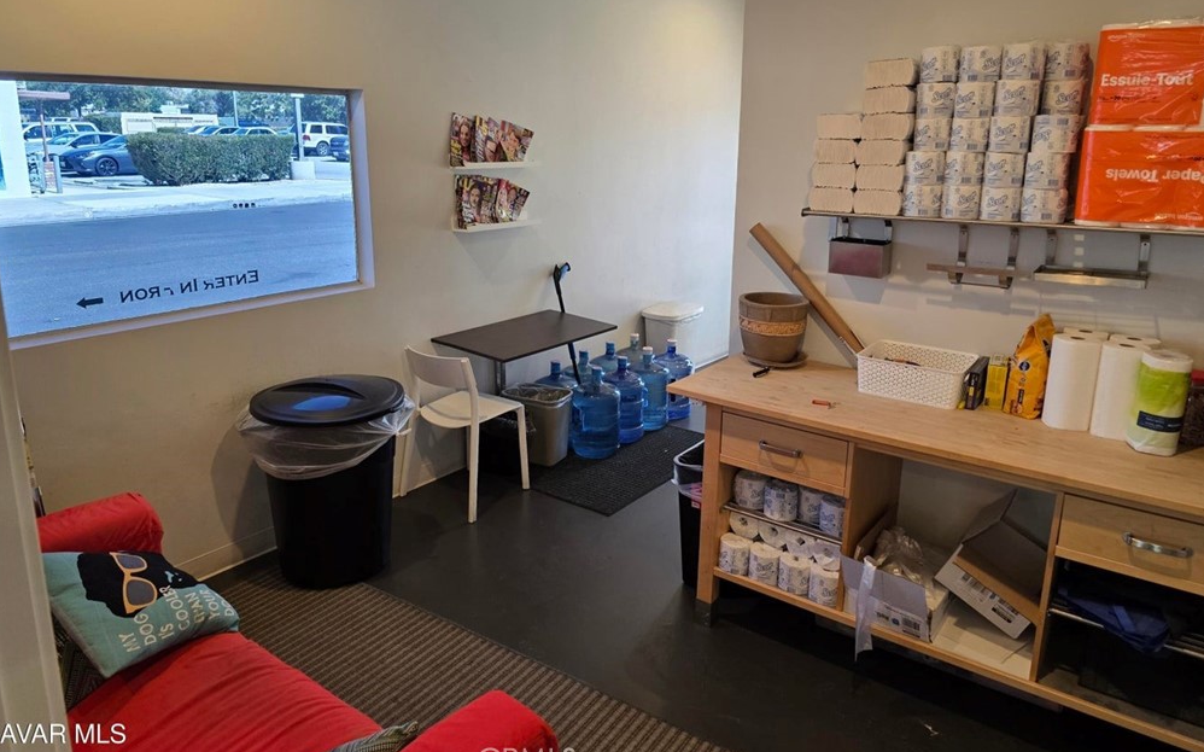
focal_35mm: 25
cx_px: 594
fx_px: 820
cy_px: 313
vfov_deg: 49.0
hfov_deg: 72.6
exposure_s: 1/120
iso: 200
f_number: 1.7
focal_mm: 6.3
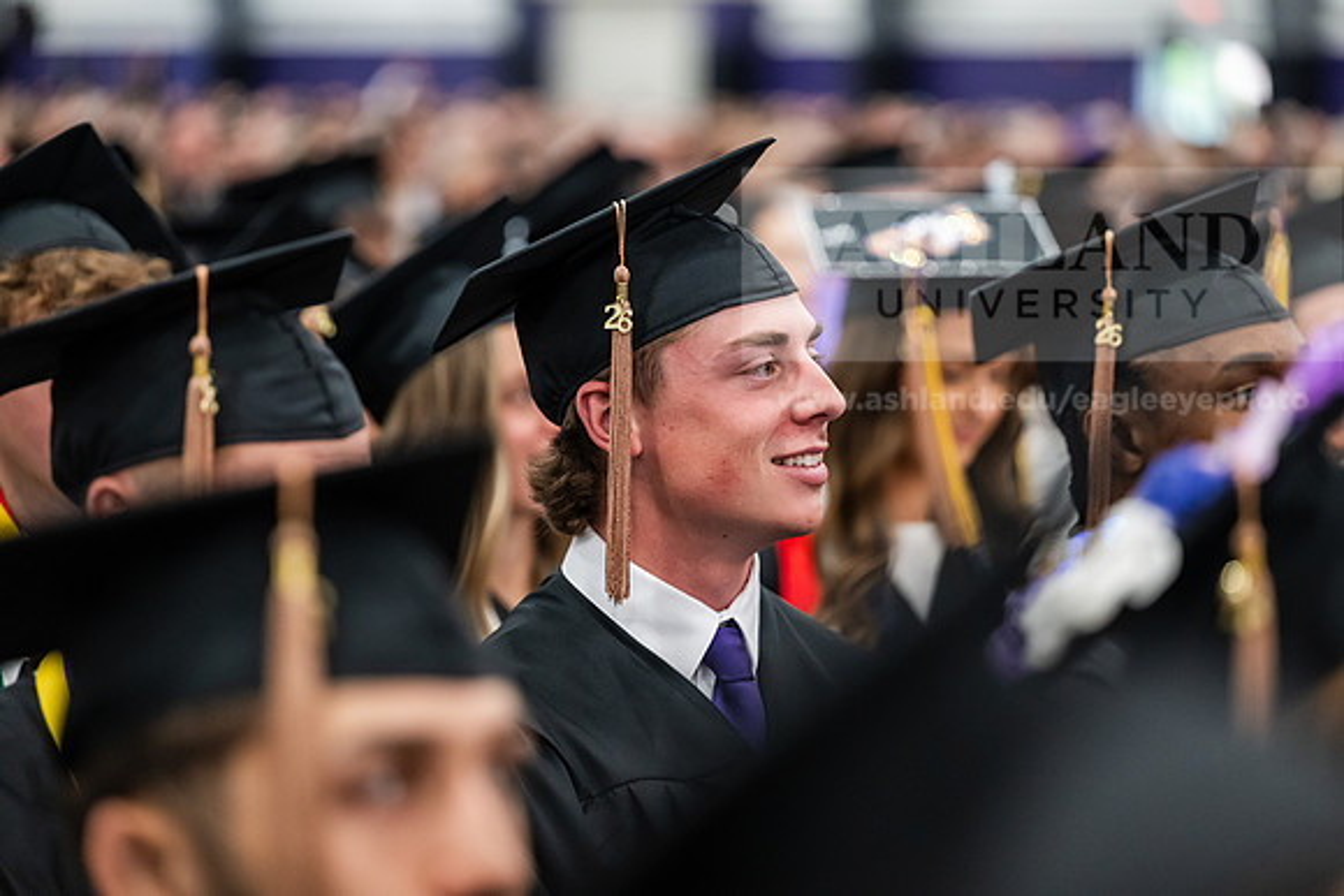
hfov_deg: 16.4
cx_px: 672
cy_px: 448
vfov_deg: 11.0
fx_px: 4668
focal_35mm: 125
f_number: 2.8
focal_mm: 125
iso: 2500
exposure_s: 1/200
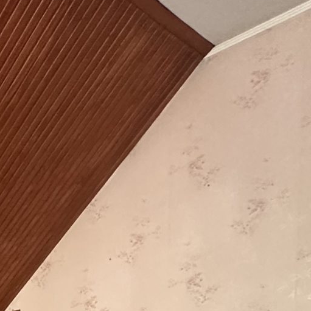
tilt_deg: -6.4
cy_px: 508
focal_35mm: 62
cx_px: -156
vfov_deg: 21.5
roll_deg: +2.9
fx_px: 630
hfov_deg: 22.6
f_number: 2.2
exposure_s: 1/60
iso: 320
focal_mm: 2.22
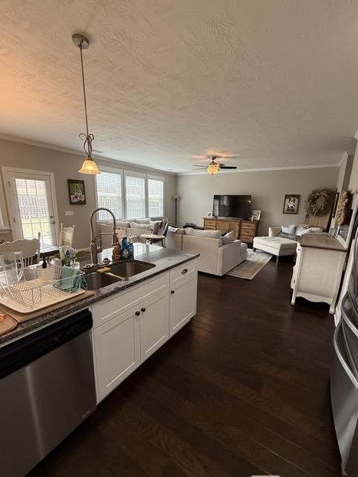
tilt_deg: -13.5
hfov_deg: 81.7
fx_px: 207
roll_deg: -1.8
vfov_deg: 98.1
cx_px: 182
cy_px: 251
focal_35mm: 15
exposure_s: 1/120
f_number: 2.2
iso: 200
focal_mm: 2.22
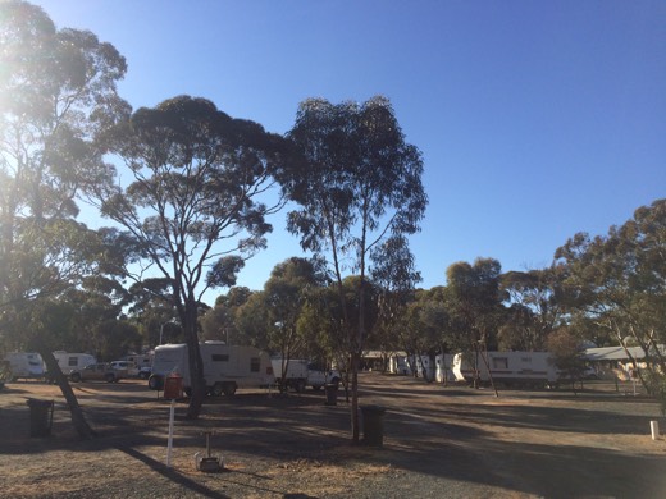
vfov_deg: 48.2
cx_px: 333
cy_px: 250
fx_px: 558
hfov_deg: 61.7
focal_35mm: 29
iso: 32
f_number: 2.2
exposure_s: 1/2053
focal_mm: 4.15
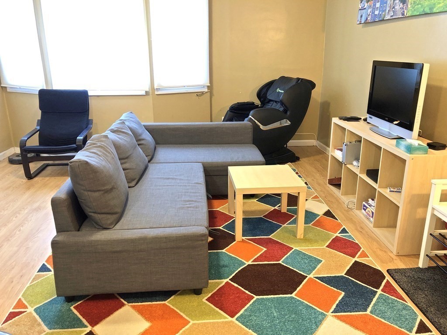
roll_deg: +0.0
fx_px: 362
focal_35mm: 28
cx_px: 224
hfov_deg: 63.4
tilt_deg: -17.2
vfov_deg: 49.7
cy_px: 168
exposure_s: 1/11
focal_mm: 4
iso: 100
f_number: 1.8
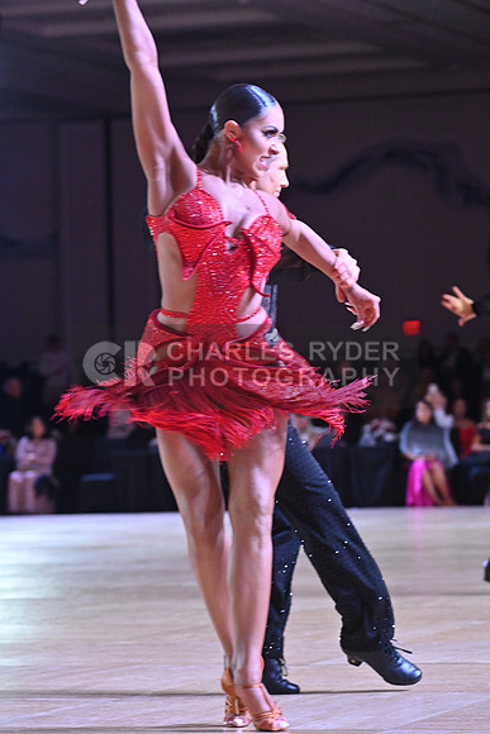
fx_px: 3060
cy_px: 367
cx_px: 245
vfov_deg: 13.7
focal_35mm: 150
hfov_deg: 9.2
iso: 4000
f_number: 7.1
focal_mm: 150
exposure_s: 1/400
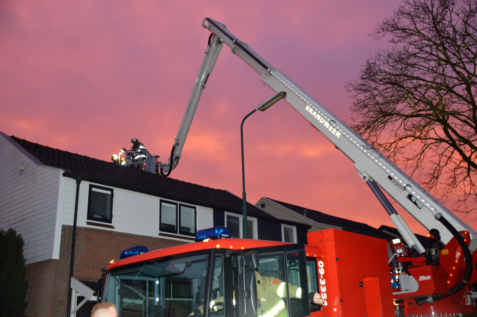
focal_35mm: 36
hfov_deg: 53.2
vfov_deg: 36.8
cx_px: 238
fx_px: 477
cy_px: 158
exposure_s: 1/60
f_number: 4
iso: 640
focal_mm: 24
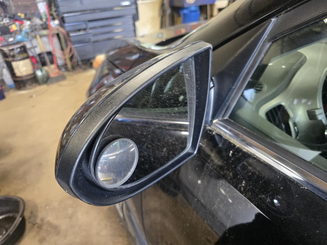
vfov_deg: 58.9
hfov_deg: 73.9
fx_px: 217
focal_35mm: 23
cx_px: 164
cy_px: 122
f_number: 1.7
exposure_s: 1/60
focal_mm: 6.3
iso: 640
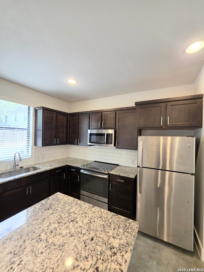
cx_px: 102
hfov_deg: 89.9
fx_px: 102
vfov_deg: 106.2
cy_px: 136
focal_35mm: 13
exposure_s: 1/120
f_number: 1.9
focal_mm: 2.2
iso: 125
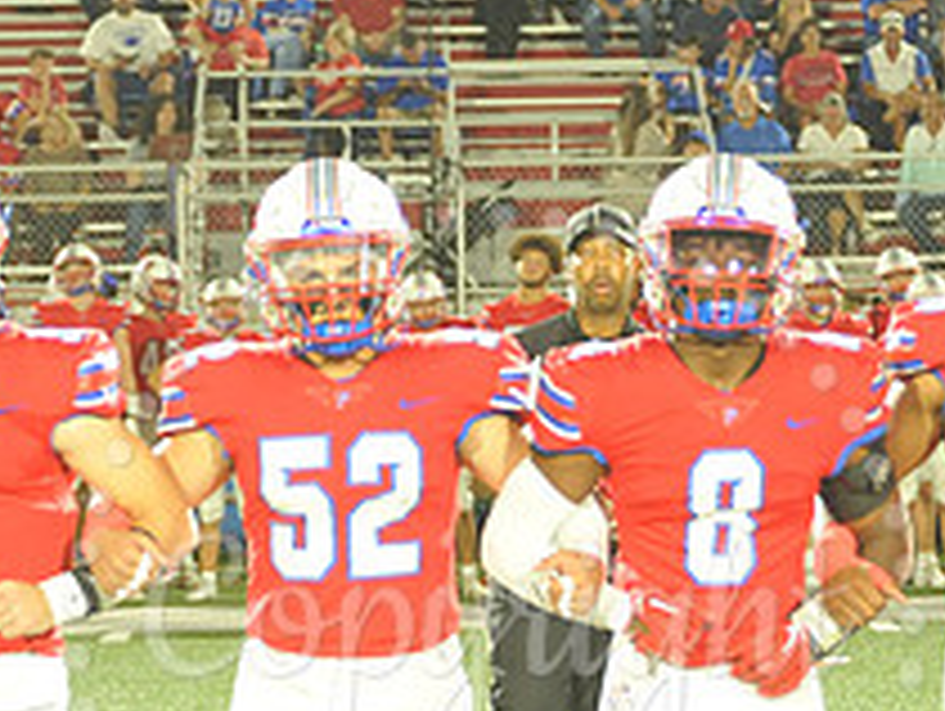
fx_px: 4783
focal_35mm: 175
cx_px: 495
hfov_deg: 11.3
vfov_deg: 8.5
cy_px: 630
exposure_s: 1/60
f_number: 5.6
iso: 2000
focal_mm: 66
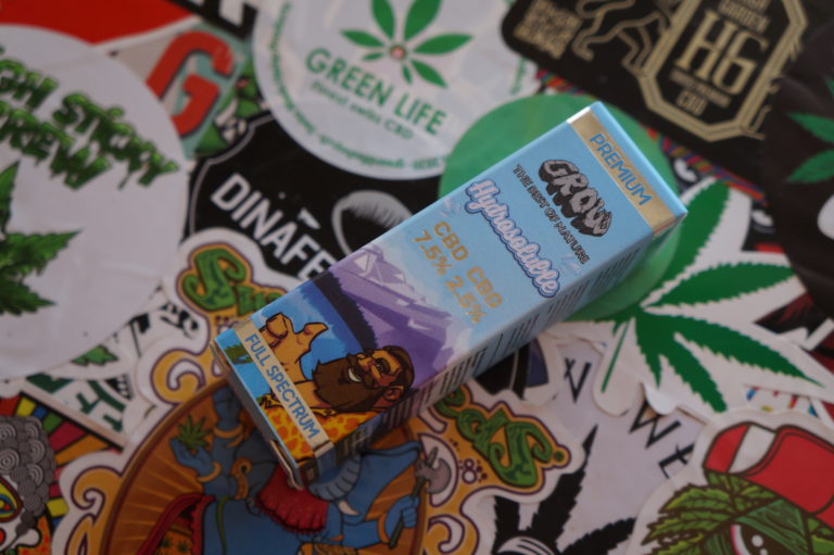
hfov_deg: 43.6
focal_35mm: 45
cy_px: 278
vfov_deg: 29.8
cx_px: 417
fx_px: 1042
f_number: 4
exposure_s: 1/160
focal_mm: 30
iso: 125
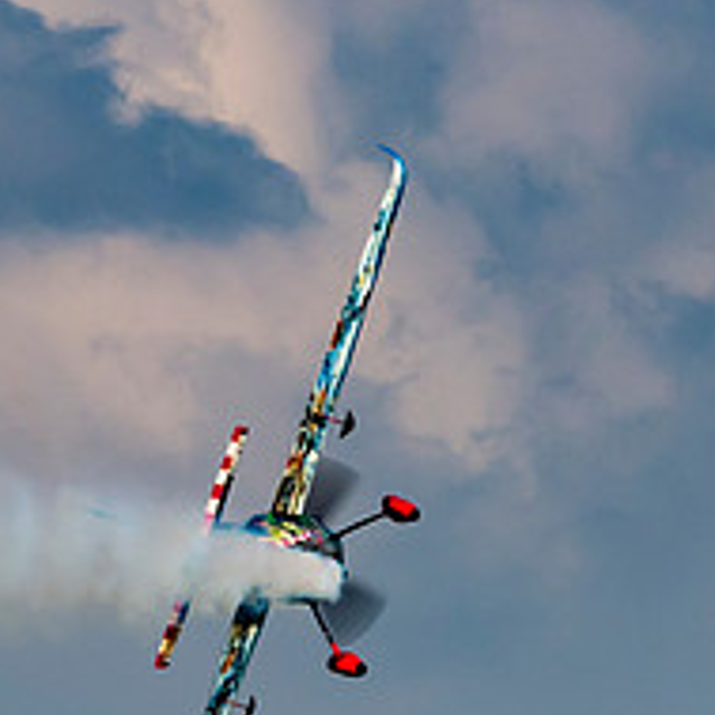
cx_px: 351
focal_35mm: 2117
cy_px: 542
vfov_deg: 0.8
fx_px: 49471
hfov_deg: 0.8
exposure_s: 1/400
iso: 200
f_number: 10
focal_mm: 300
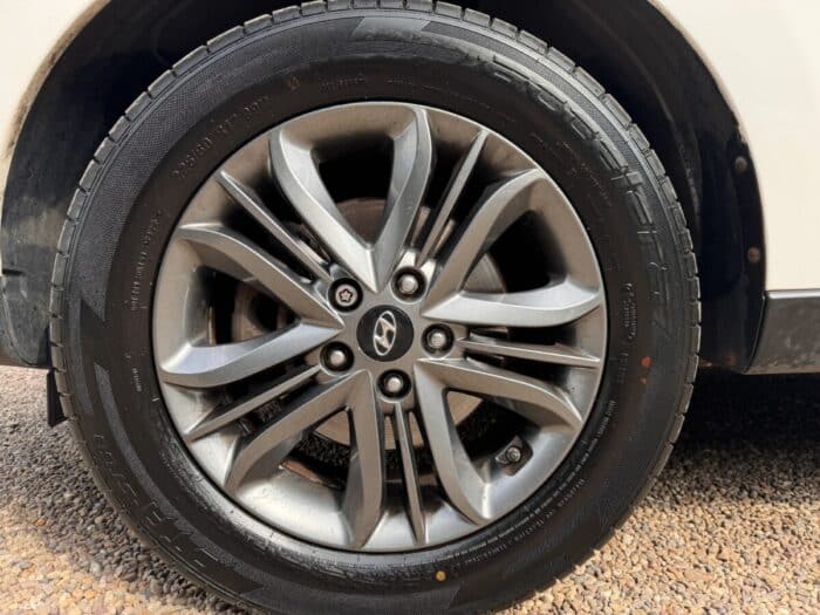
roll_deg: +0.2
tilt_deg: -6.0
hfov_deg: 71.6
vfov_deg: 56.8
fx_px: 569
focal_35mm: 24
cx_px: 410
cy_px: 308
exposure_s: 1/385
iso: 80
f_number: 1.78
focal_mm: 6.76
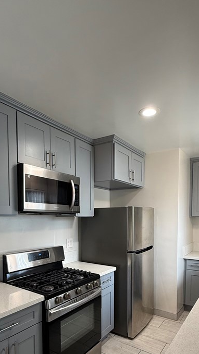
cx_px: 95
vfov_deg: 76.6
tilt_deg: -2.1
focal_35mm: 23
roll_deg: -0.2
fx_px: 216
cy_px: 230
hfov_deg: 49.5
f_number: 2.2
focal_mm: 2.22
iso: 160
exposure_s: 1/60
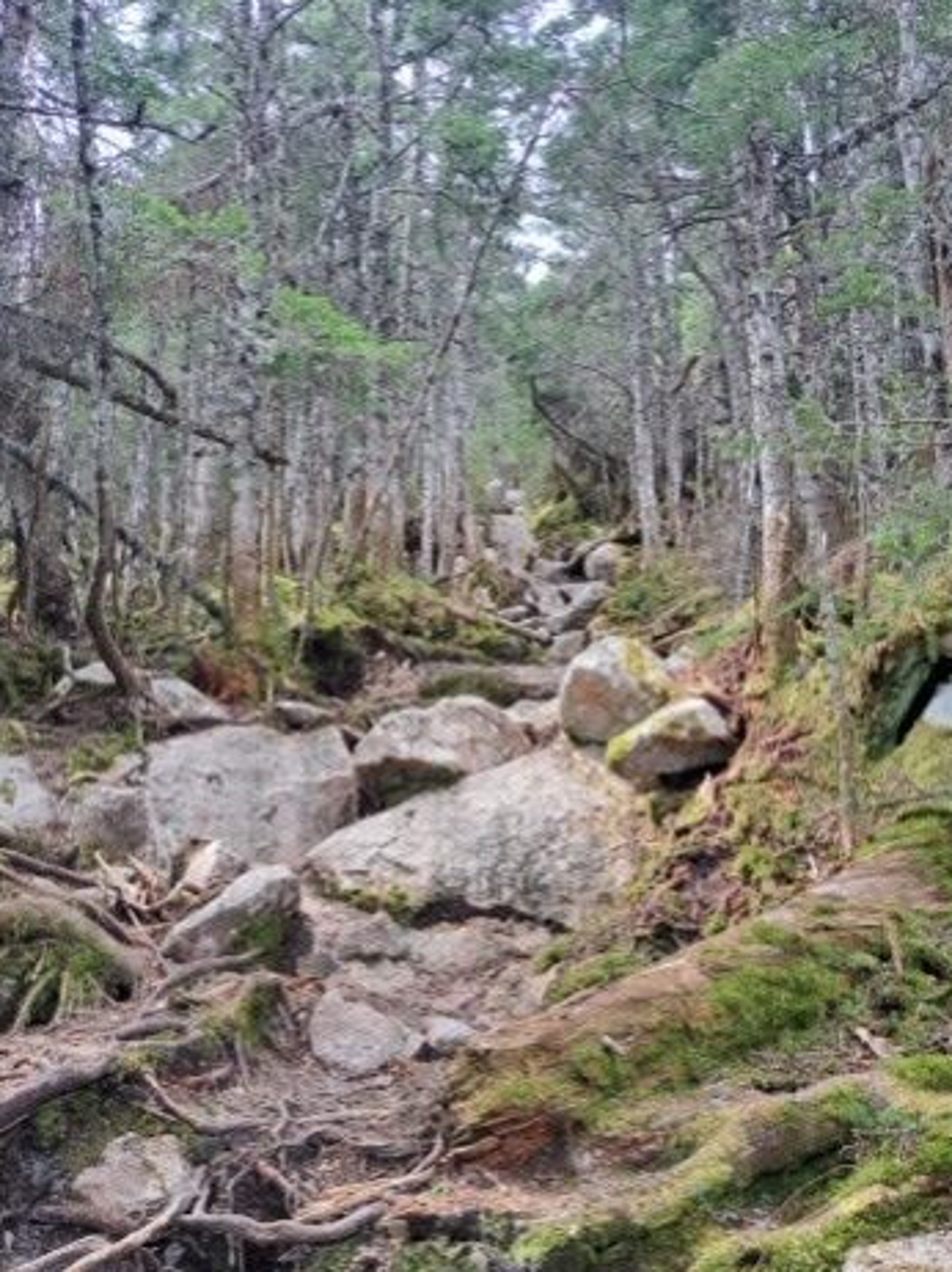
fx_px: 1101
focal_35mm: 30
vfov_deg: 59.7
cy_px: 736
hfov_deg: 46.7
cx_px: 454
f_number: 1.8
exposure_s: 1/150
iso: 50
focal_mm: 5.23
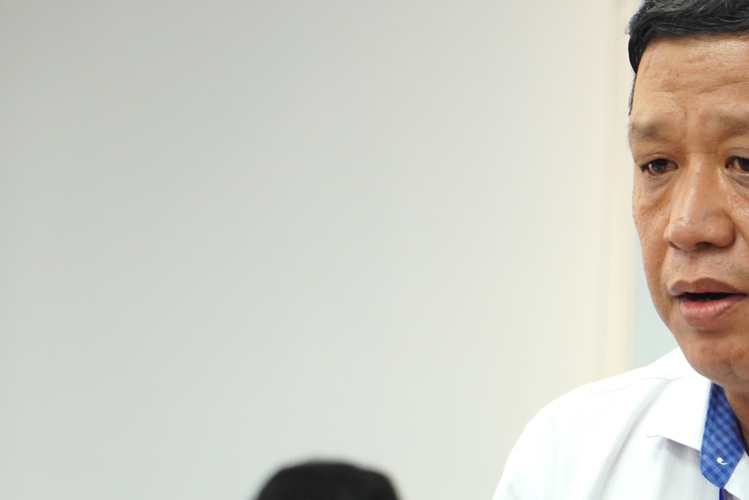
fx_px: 5575
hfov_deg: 7.7
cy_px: 346
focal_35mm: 268
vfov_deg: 5.1
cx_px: 657
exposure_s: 1/160
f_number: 4
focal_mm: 93
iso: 640
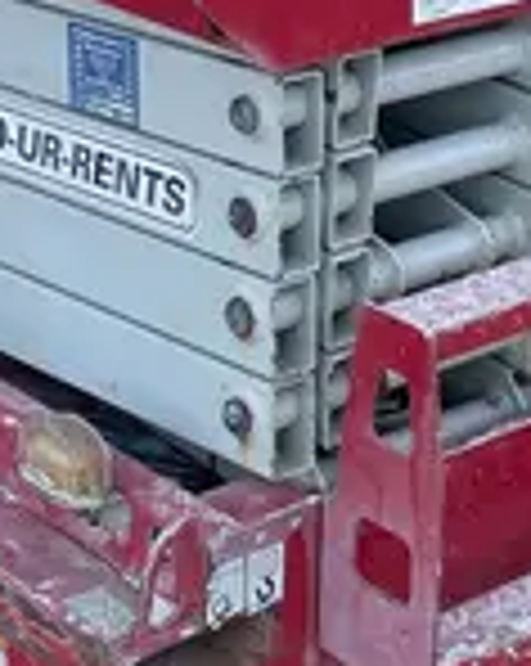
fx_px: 2480
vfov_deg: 14.7
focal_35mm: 126
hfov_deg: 12.2
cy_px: -151
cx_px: 171
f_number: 1.6
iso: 32
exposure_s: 1/191
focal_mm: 4.2
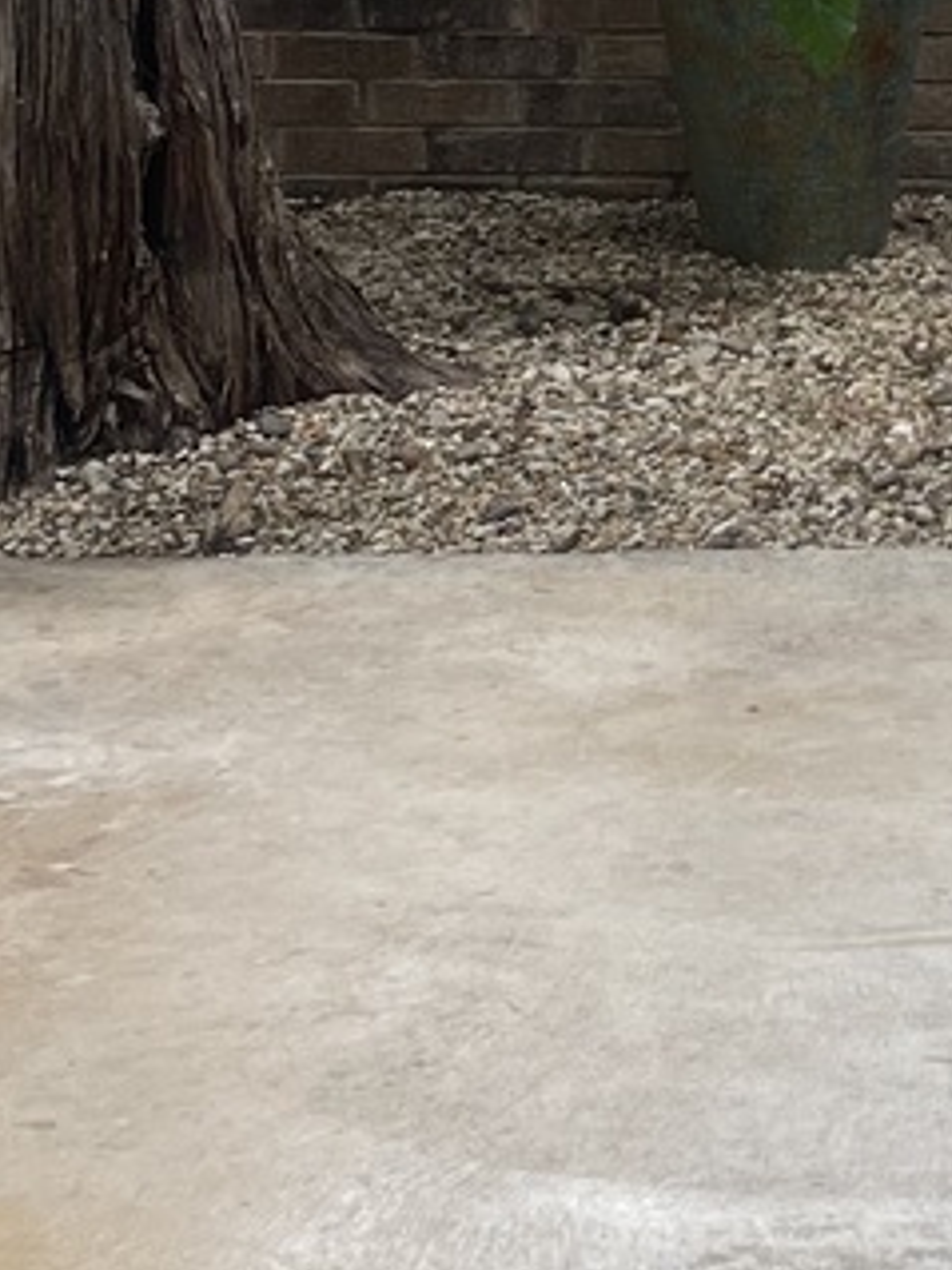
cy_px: -163
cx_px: 1091
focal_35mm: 113
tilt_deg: -8.0
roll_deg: -0.2
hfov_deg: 12.8
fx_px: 4146
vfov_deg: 16.8
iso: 32
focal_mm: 5.1
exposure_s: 1/294
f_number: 1.6
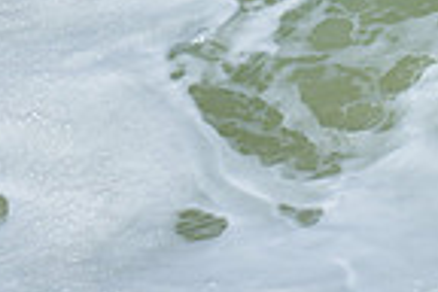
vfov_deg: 0.3
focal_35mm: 4421
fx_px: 53785
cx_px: 727
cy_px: 111
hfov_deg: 0.5
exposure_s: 1/2000
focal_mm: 800
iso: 140
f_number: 6.3
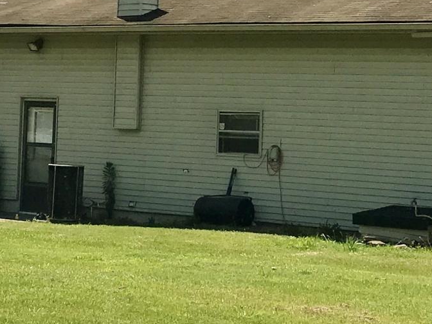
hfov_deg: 15.7
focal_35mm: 125
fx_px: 1560
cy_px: 87
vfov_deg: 11.8
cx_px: 140
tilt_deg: +2.4
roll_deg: -2.3
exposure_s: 1/3546
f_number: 1.8
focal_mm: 3.99
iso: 20
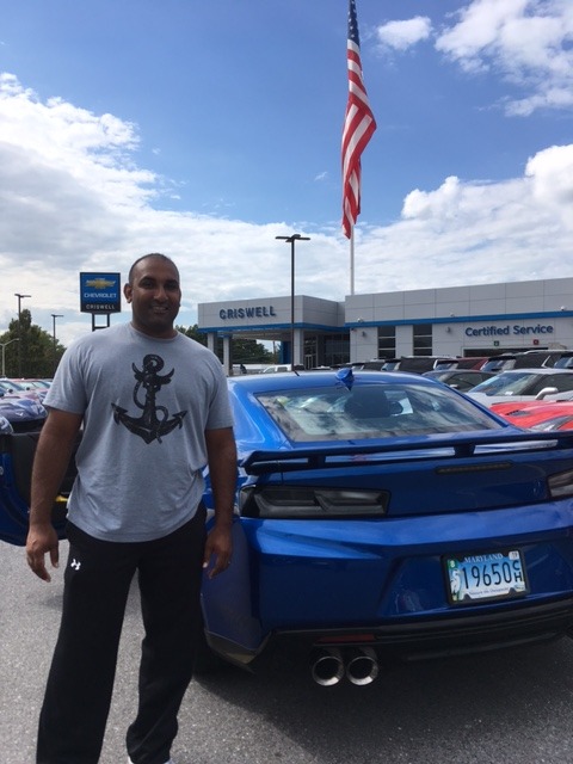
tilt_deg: -1.8
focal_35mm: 29
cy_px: 382
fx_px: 640
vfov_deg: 61.7
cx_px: 286
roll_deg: -0.6
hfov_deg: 48.2
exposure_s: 1/1748
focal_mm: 4.15
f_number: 2.2
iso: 25
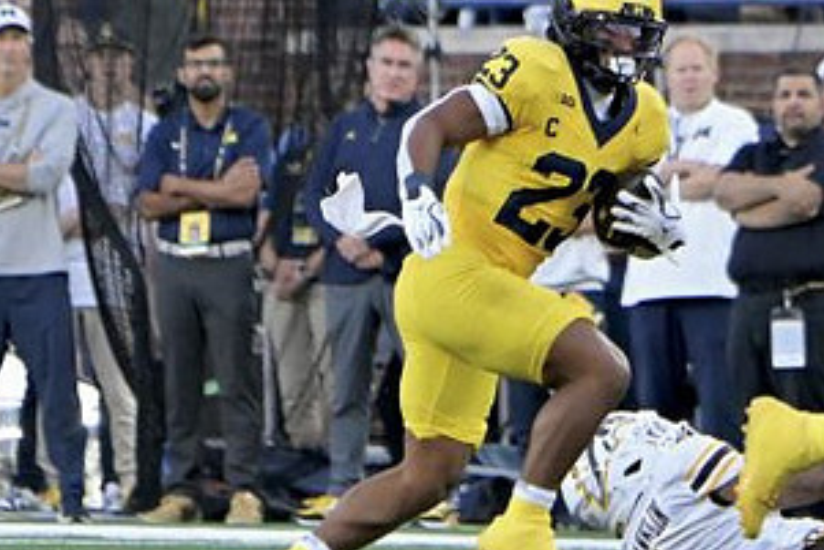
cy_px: 193
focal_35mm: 808
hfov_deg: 2.6
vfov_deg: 1.7
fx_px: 18502
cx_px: 619
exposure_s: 1/1000
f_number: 5.6
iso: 3200
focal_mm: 280
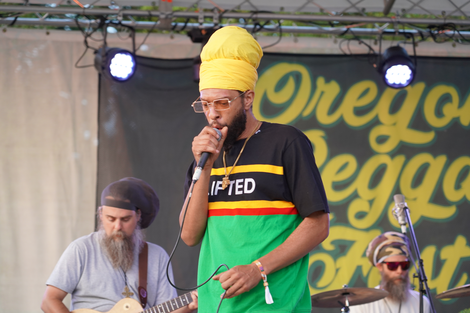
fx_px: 1371
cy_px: 156
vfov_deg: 13.0
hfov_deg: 19.5
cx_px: 235
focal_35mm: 105
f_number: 4
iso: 1000
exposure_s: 1/160
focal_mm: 105
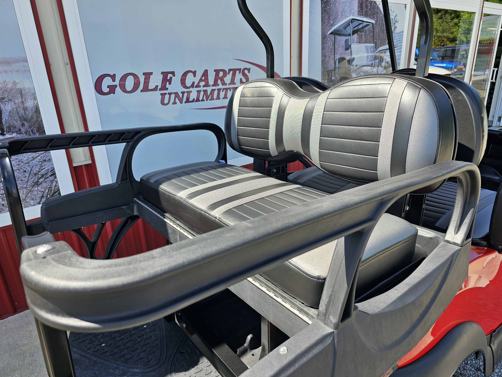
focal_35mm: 23
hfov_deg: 73.9
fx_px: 334
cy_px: 188
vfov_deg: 58.9
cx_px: 251
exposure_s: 1/180
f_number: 1.7
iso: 12
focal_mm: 6.3
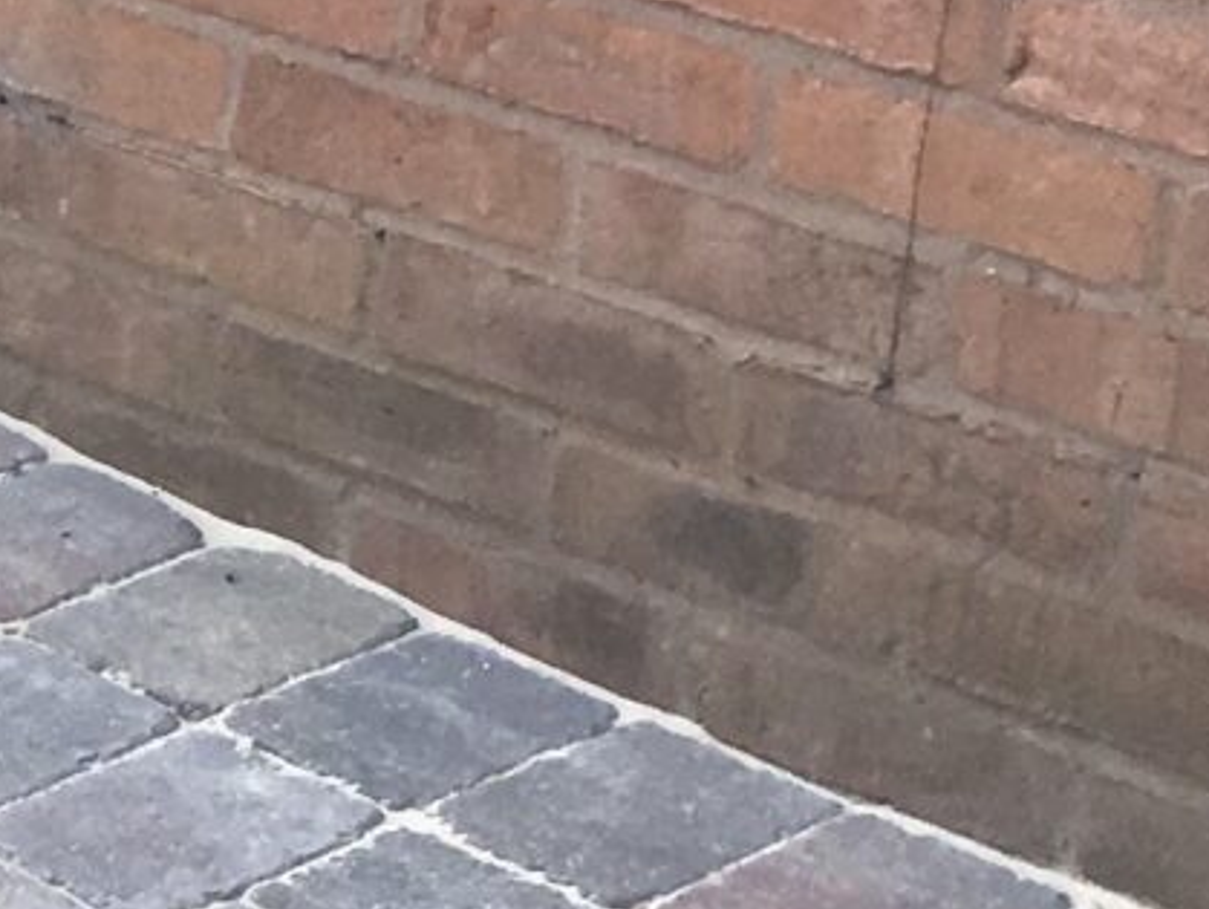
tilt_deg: -21.2
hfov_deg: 10.2
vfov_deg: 8.4
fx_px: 6187
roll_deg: +0.7
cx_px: -1310
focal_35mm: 177
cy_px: 496
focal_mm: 4.15
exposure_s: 1/499
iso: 25
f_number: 2.2
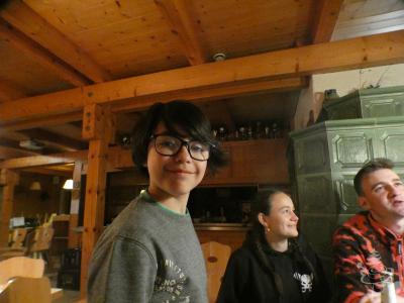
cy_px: 152
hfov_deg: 81.7
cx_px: 202
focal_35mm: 20
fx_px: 233
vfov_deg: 66.0
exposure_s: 1/20
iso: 1600
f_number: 2.8
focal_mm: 3.6
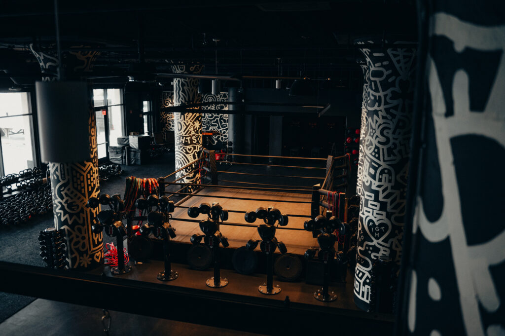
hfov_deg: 60.3
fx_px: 435
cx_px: 252
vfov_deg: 42.3
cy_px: 168
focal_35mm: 31
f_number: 2.8
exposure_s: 1/250
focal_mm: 31
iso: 1250
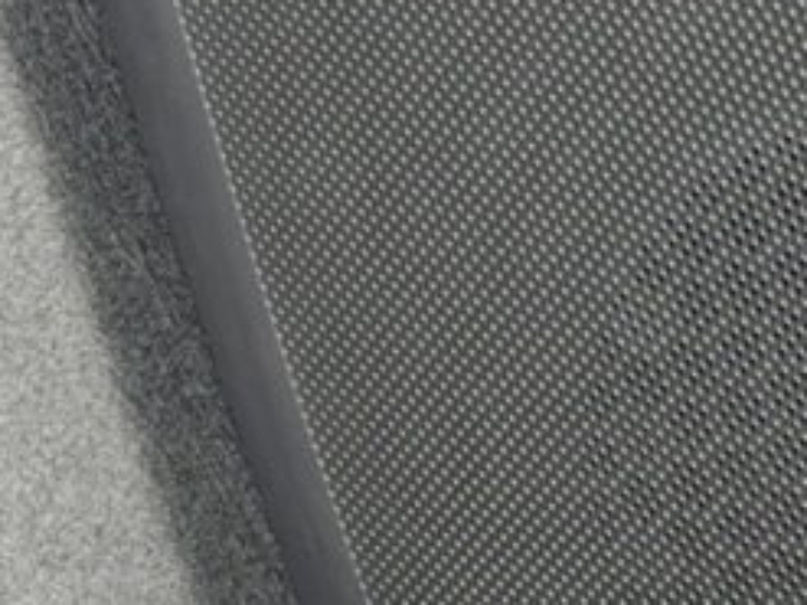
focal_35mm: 199
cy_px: 350
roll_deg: -2.6
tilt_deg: -27.9
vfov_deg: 7.5
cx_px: 719
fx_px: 4637
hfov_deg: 9.9
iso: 160
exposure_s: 1/204
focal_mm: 6.76
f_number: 1.78
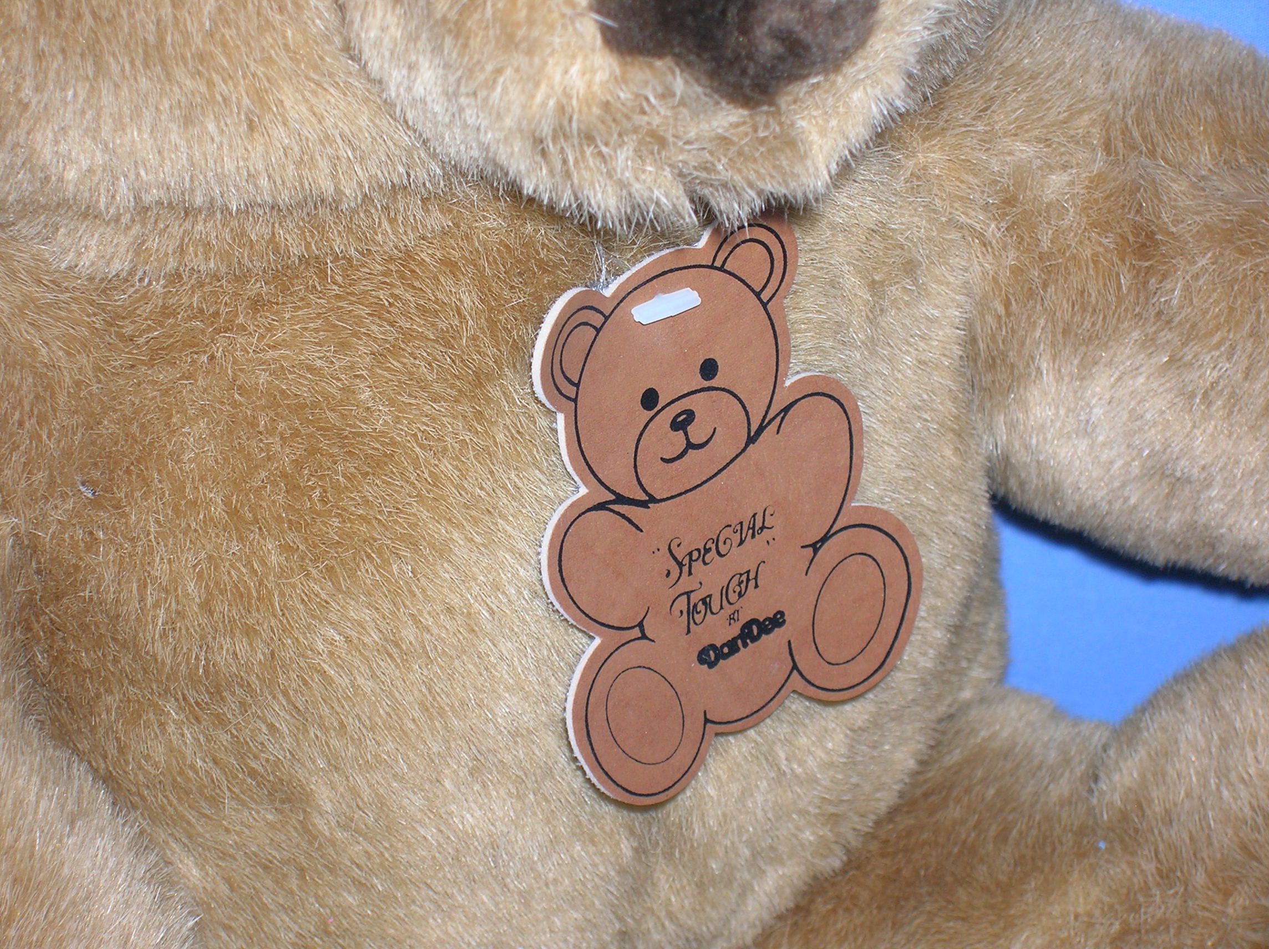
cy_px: 474
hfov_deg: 19.3
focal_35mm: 102
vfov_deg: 14.5
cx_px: 634
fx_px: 3736
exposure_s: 1/60.1
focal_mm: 17.1
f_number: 4.9
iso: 50
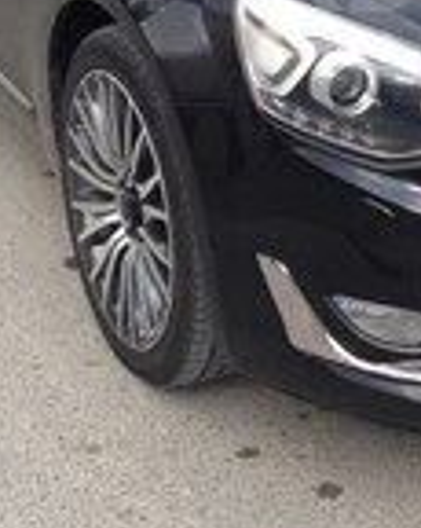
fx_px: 1731
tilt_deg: -12.6
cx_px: 406
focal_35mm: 111
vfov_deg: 16.9
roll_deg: +0.1
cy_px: -29
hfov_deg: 13.7
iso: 50
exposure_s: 1/452
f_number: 2.4
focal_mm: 4.12
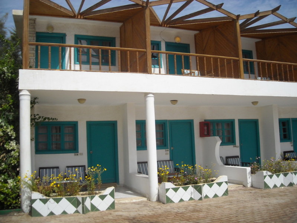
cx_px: 148
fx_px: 300
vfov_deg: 40.7
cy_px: 112
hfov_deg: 52.6
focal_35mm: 35
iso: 64
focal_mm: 5.7
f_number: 5.6
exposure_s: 1/521
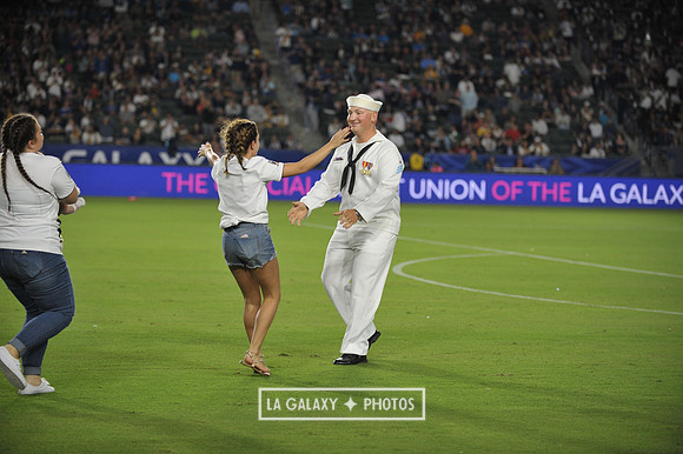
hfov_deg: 18.6
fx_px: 2086
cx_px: 342
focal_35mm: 110
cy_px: 227
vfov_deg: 12.4
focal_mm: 110
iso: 1250
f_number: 2.8
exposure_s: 1/1000
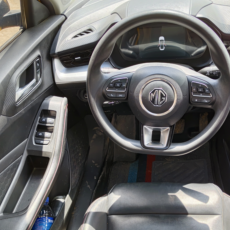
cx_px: 153
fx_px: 301
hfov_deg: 41.3
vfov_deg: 41.8
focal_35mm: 40
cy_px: 130
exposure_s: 1/100
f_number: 1.88
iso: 79
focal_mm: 5.56
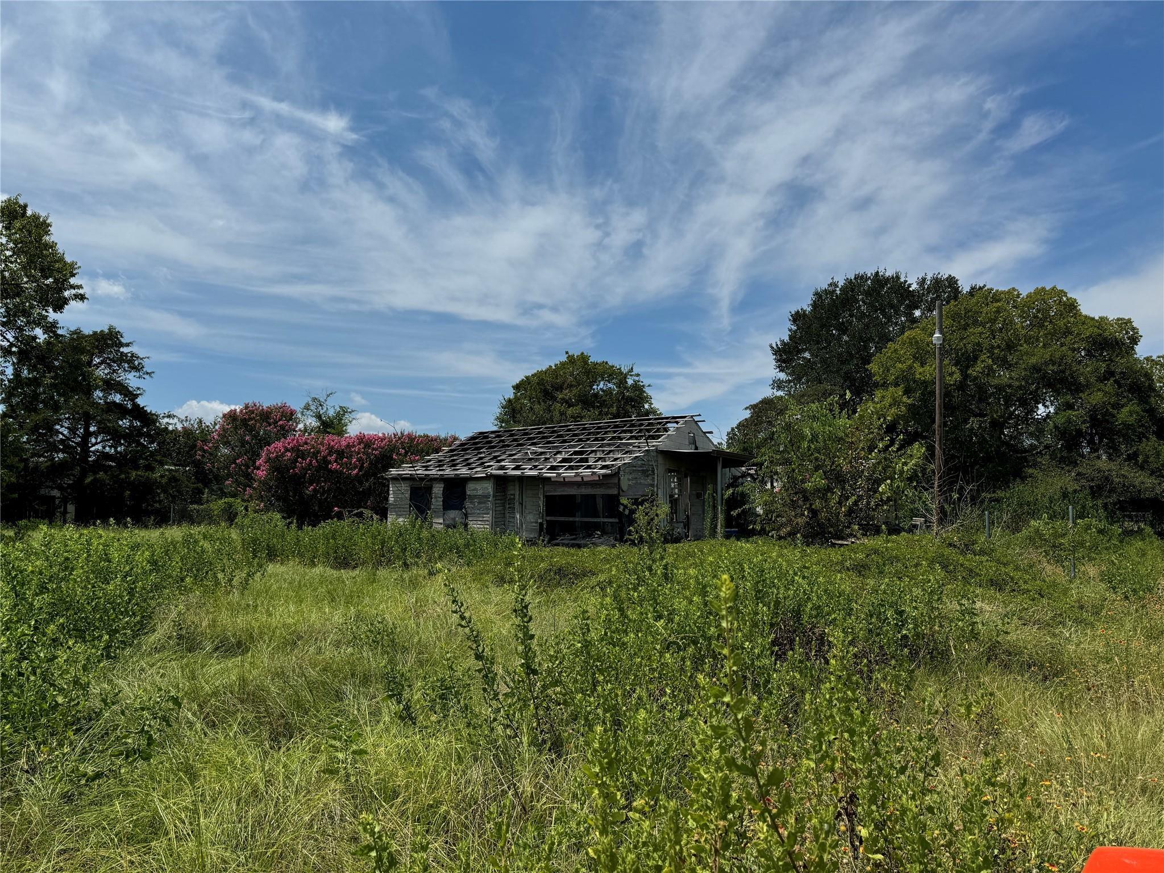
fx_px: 807
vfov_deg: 56.8
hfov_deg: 71.6
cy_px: 436
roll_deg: -0.5
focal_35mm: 24
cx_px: 582
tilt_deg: +5.1
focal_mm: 6.76
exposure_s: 1/7937
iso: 80
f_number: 1.78
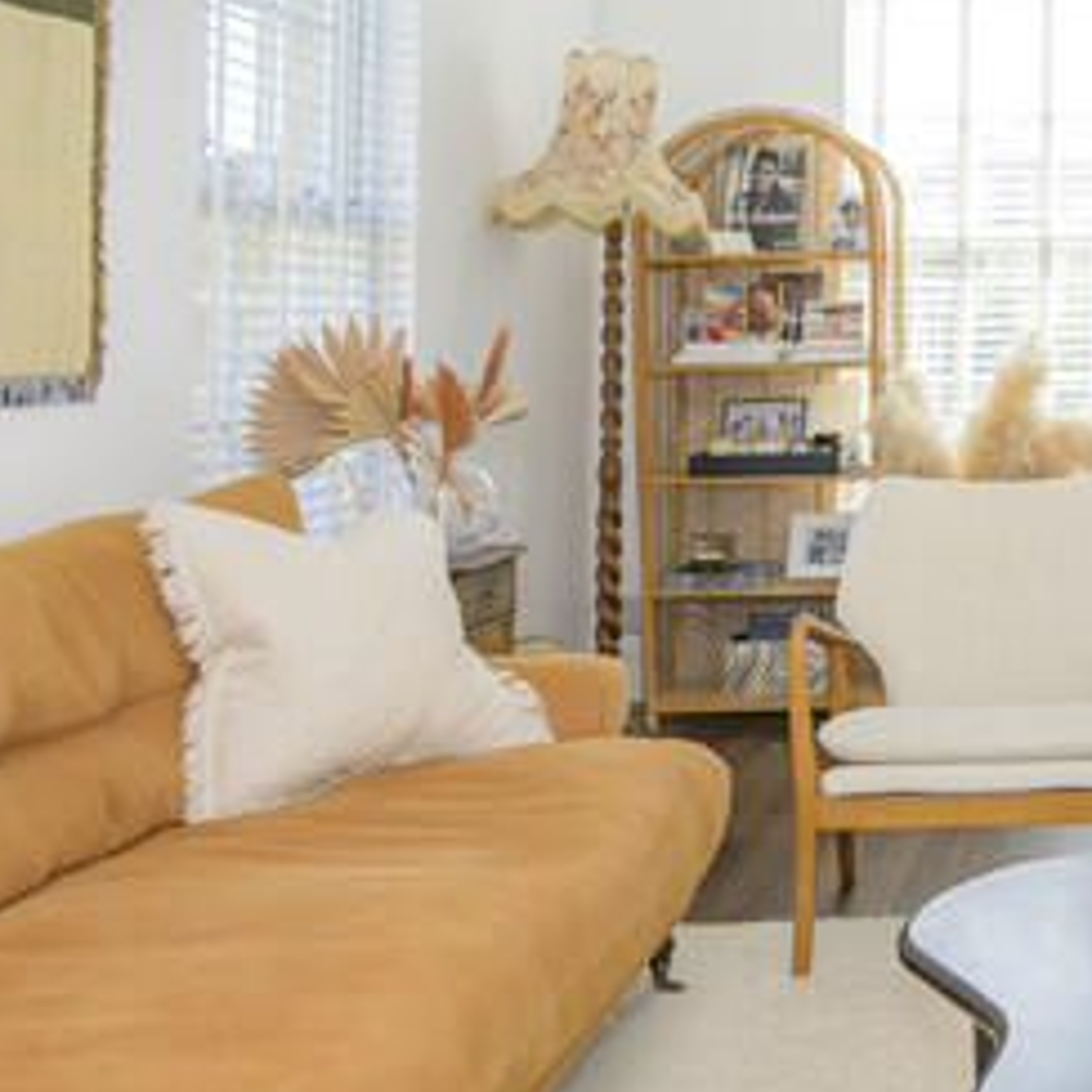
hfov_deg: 29.3
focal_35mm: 50
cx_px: 1316
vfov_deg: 33.9
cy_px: 445
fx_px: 1785
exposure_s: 1/125
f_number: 7.1
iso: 320
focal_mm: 14
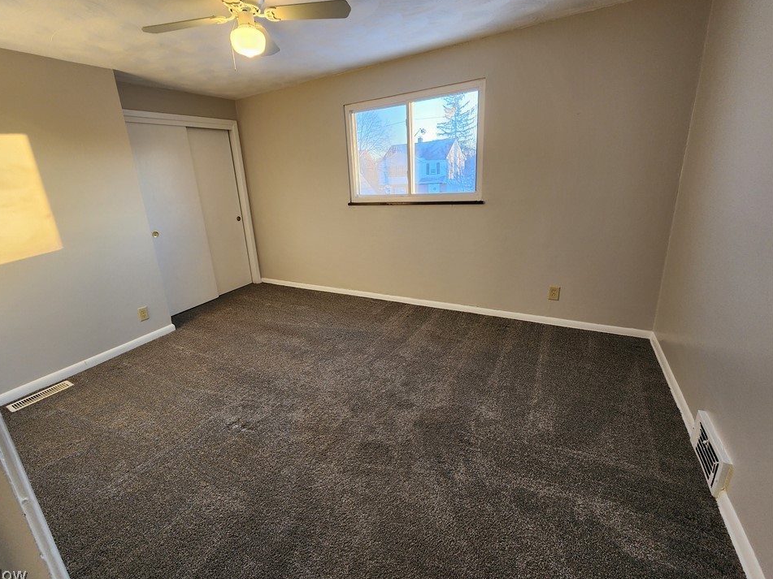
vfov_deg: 85.6
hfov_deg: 101.9
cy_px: 276
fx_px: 313
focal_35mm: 14
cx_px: 358
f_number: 2.2
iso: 125
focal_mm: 2.2
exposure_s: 1/60
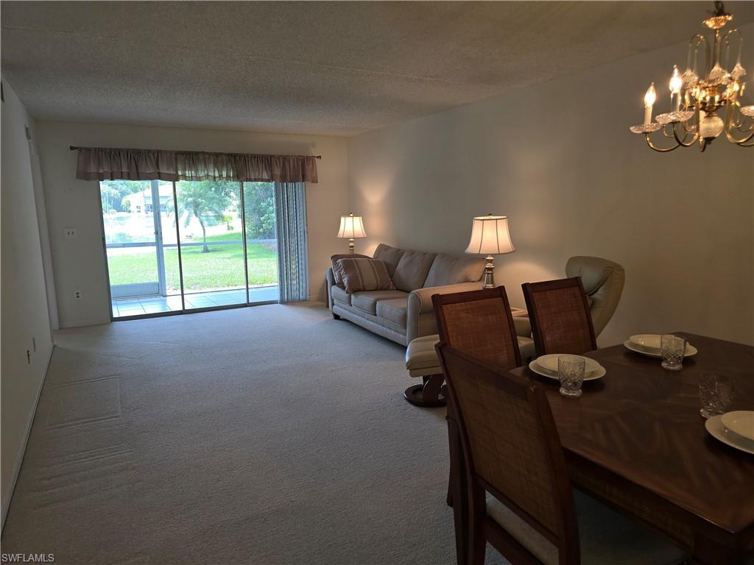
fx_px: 501
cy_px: 282
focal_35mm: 23
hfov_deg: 73.9
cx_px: 377
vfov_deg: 58.9
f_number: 1.7
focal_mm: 6.3
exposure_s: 1/60
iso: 40
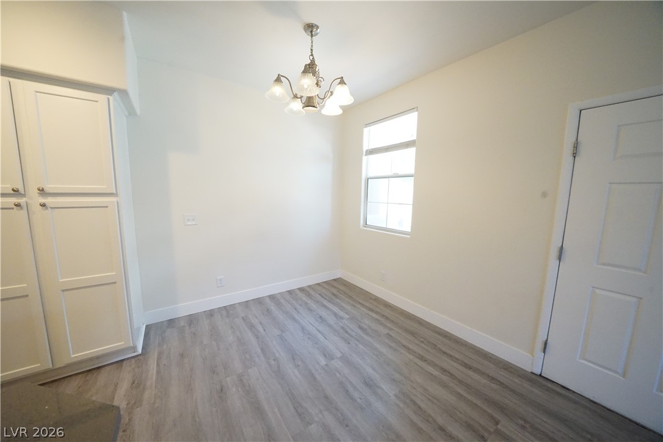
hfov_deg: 112.6
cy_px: 221
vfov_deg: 90.0
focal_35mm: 12
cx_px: 332
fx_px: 221
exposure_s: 1/125
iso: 6400
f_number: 7.1
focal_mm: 12
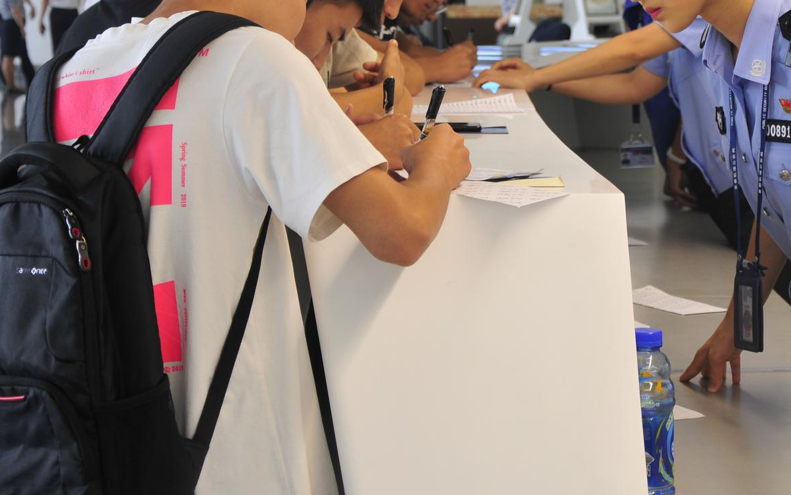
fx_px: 2307
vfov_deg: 12.2
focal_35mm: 107
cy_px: 85
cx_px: 441
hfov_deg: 19.4
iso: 200
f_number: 4.5
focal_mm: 40
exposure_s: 1/30
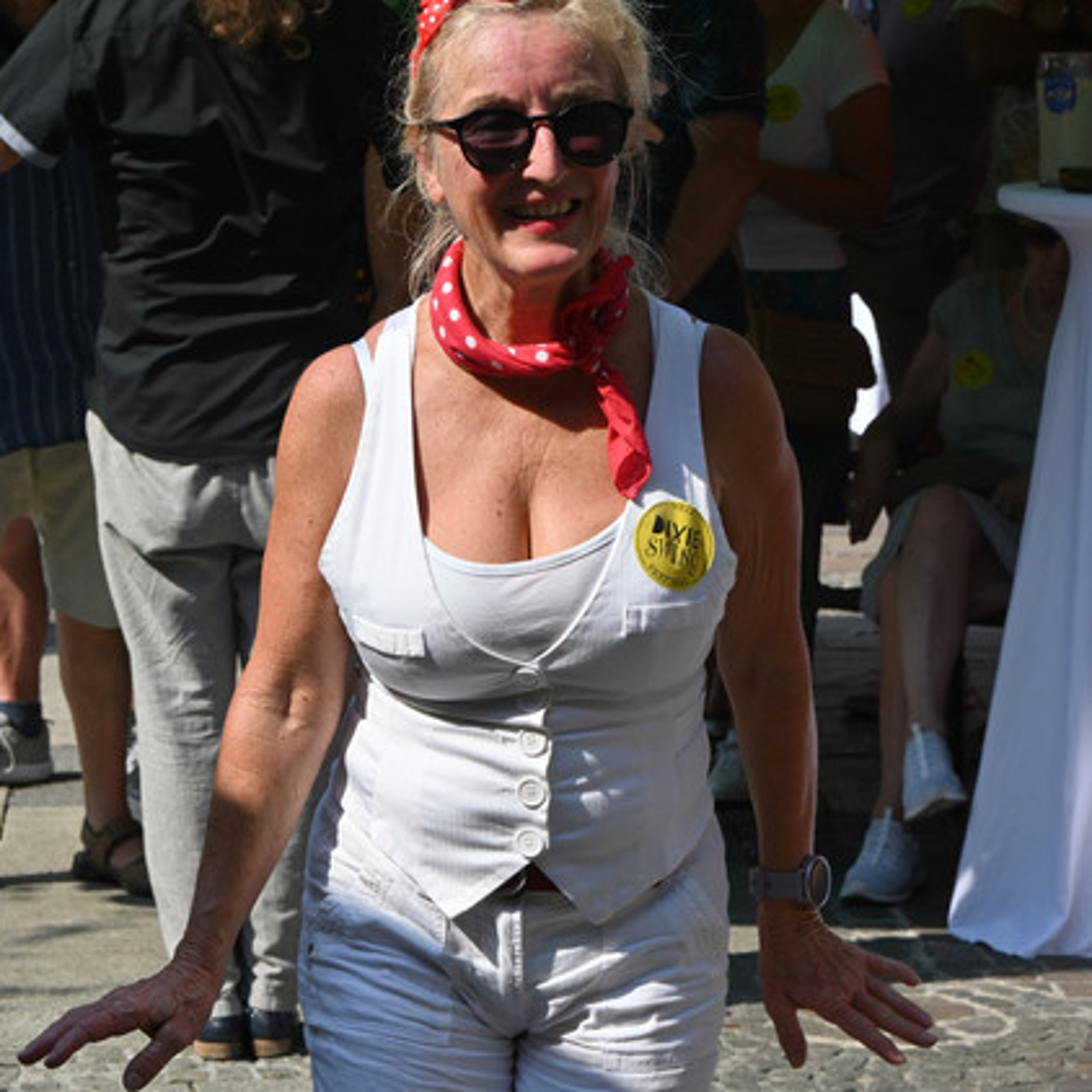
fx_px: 4627
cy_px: 727
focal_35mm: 130
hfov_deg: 13.5
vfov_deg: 13.4
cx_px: 542
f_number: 11
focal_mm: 67
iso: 250
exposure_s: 1/400
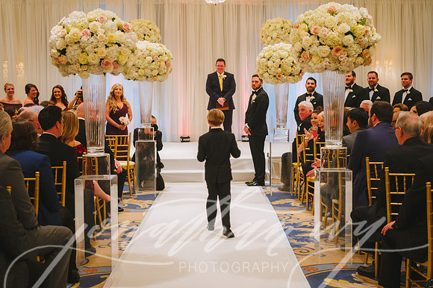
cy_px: 140
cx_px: 216
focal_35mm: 60
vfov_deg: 22.7
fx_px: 717
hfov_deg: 33.6
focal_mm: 58
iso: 2500
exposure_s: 1/320
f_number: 2.8
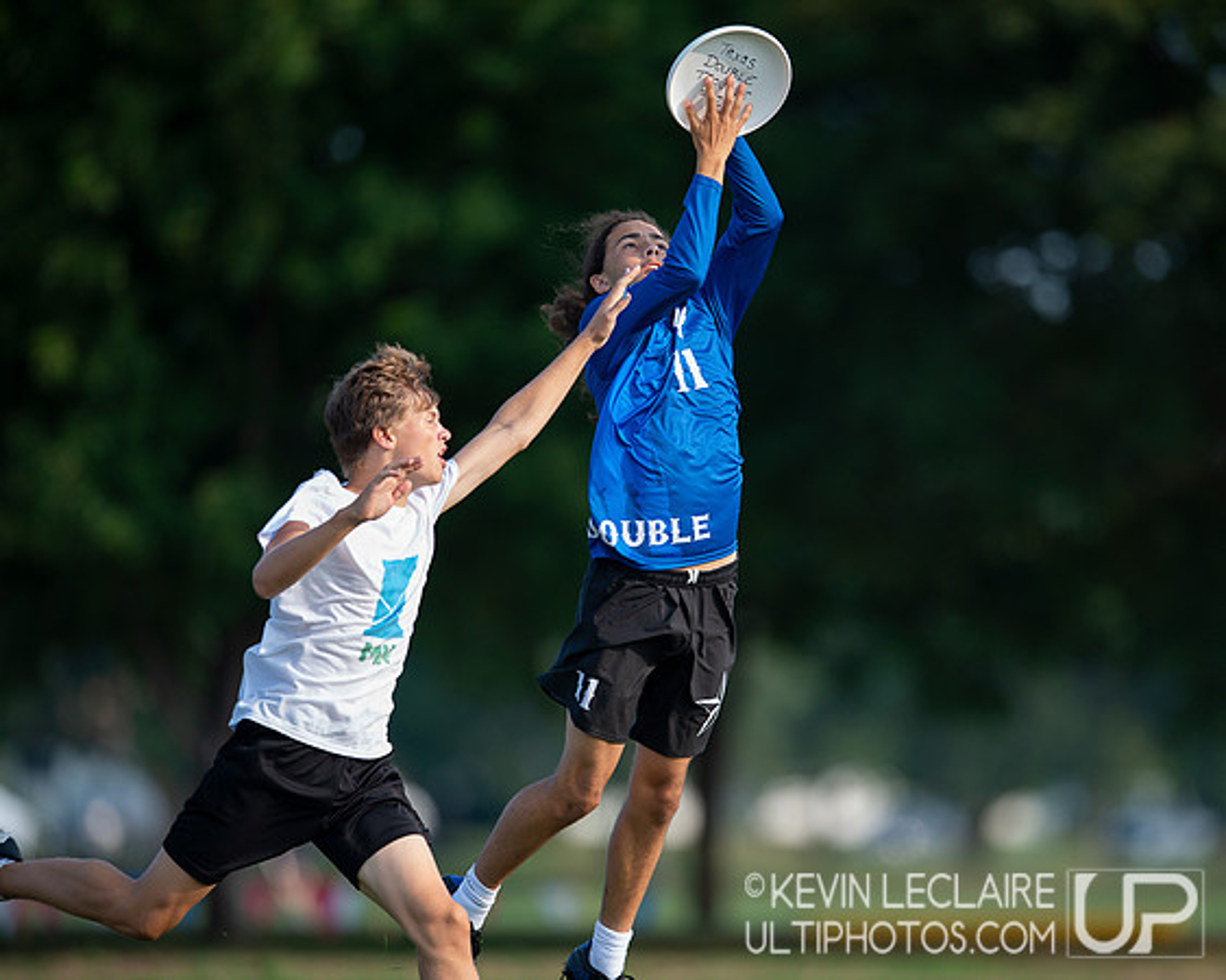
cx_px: 737
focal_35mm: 451
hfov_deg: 4.3
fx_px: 16356
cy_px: 490
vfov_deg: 3.4
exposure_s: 1/1600
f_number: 2.8
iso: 320
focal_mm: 400
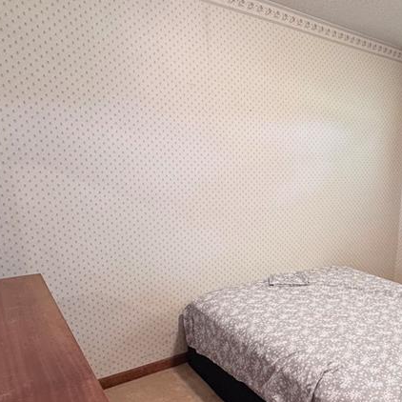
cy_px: 244
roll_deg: -2.9
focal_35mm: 30
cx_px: 353
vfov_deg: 53.6
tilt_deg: -13.7
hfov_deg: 48.9
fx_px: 394
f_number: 2.2
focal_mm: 2.22
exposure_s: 1/120
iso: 250
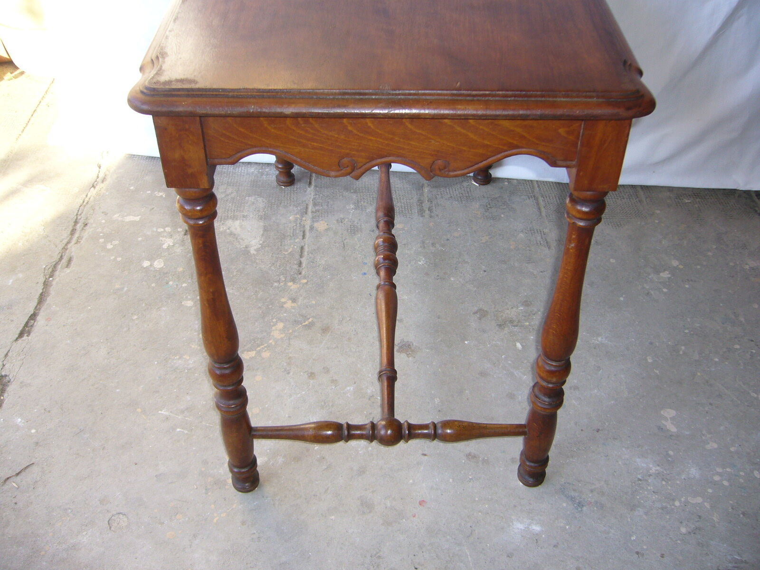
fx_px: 768
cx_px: 380
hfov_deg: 52.6
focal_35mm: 35
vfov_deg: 40.7
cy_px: 285
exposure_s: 1/60
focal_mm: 5.8
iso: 80
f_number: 2.8
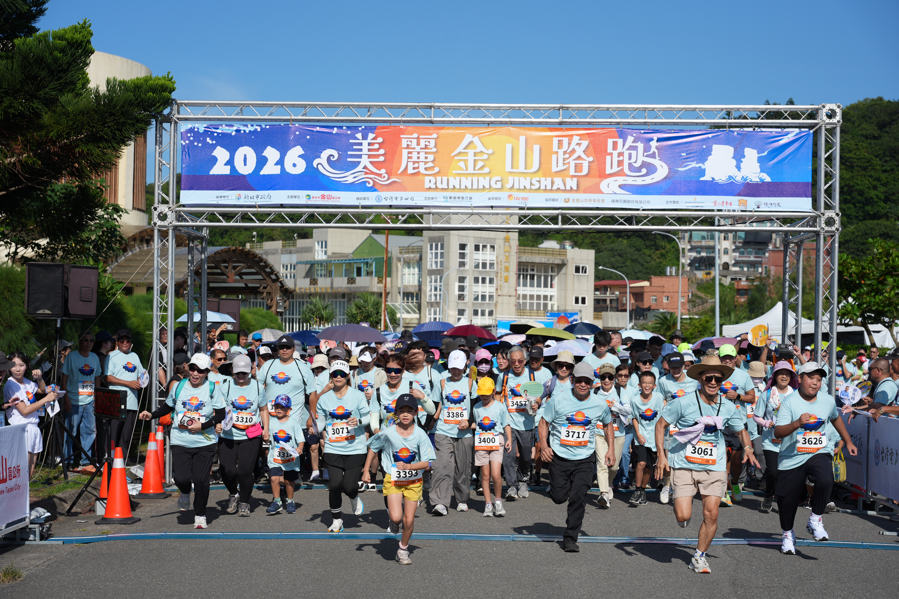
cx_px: 450
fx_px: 1643
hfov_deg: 30.6
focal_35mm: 66
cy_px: 300
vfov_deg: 20.7
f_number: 5.6
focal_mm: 65.8
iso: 160
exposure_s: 1/1600
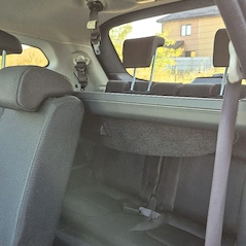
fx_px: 273
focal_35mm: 34
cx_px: 148
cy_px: 170
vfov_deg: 47.4
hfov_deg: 48.1
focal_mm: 5.4
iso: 250
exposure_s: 1/100
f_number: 1.8
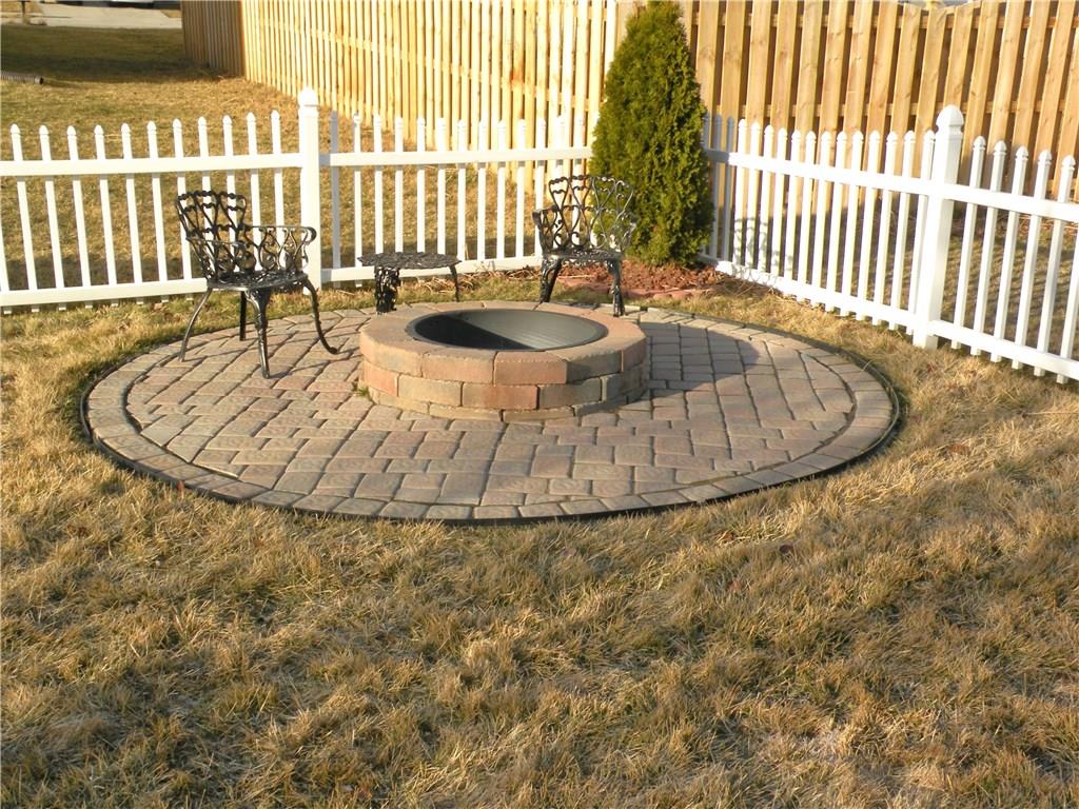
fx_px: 1309
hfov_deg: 44.8
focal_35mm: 42
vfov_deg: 34.3
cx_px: 540
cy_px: 404
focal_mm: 7.4
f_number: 5.6
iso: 64
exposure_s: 1/200
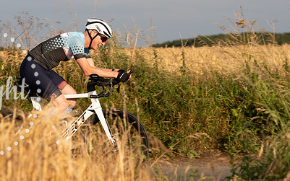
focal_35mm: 146
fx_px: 1154
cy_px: 55
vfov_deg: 9.0
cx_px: 85
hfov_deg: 14.3
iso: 160
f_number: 4.5
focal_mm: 99
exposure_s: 1/800
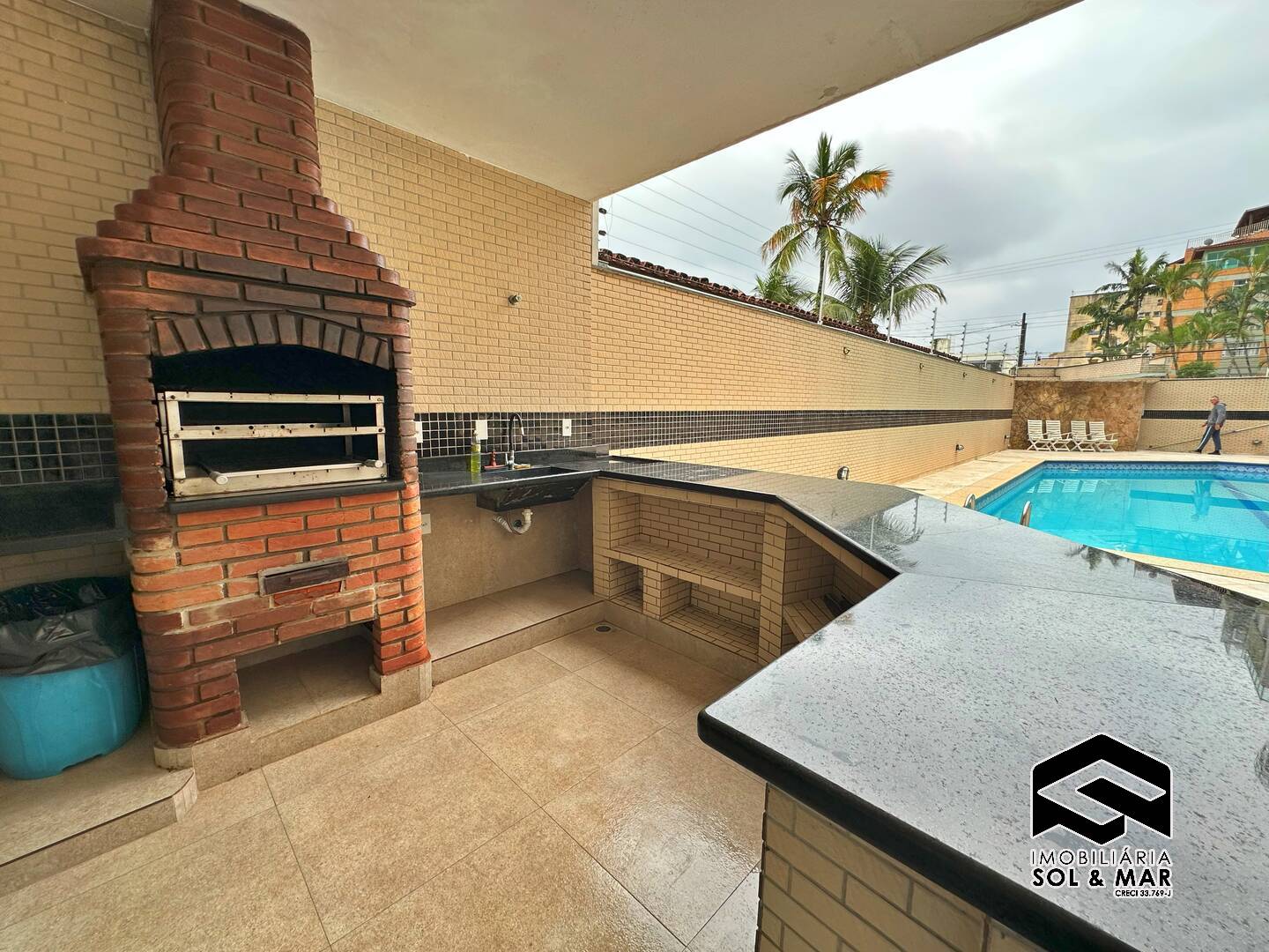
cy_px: 476
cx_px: 634
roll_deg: -1.0
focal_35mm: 14
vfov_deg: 85.7
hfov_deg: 102.1
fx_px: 513
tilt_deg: -8.2
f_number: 2.2
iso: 40
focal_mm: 2.22
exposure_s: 1/262
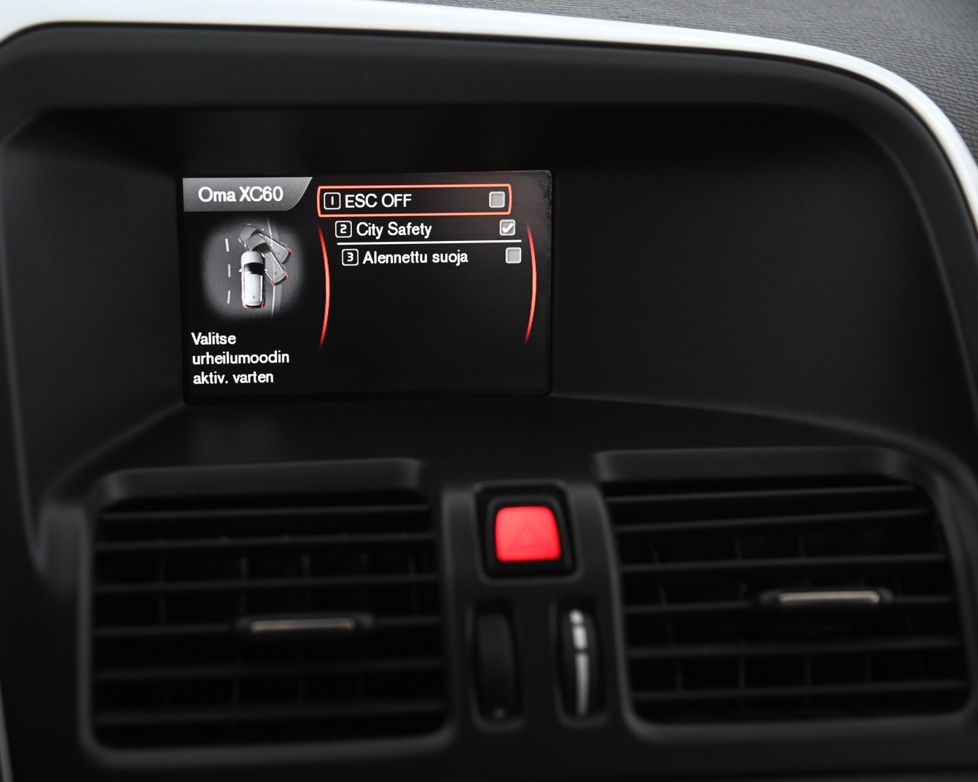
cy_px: 392
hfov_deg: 31.9
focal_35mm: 59
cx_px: 399
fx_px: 1708
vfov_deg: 25.8
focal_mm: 52
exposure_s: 1/20
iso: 2000
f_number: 4
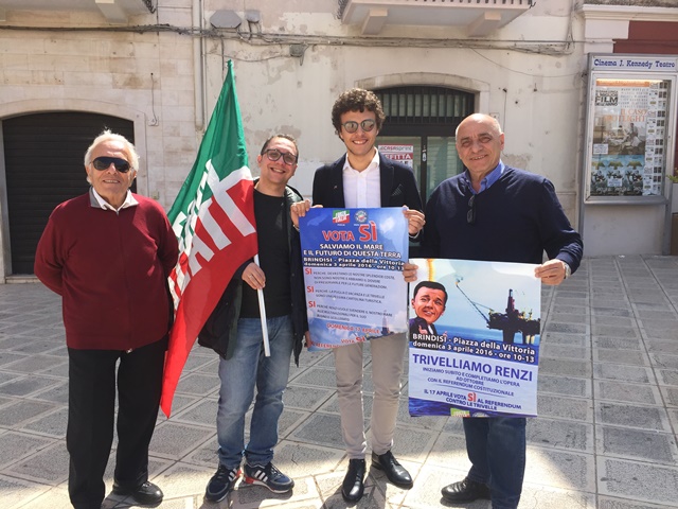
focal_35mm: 29
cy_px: 254
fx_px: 568
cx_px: 339
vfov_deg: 48.2
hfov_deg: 61.7
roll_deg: -1.0
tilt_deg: -5.9
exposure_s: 1/1163
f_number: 2.2
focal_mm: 4.15
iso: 32
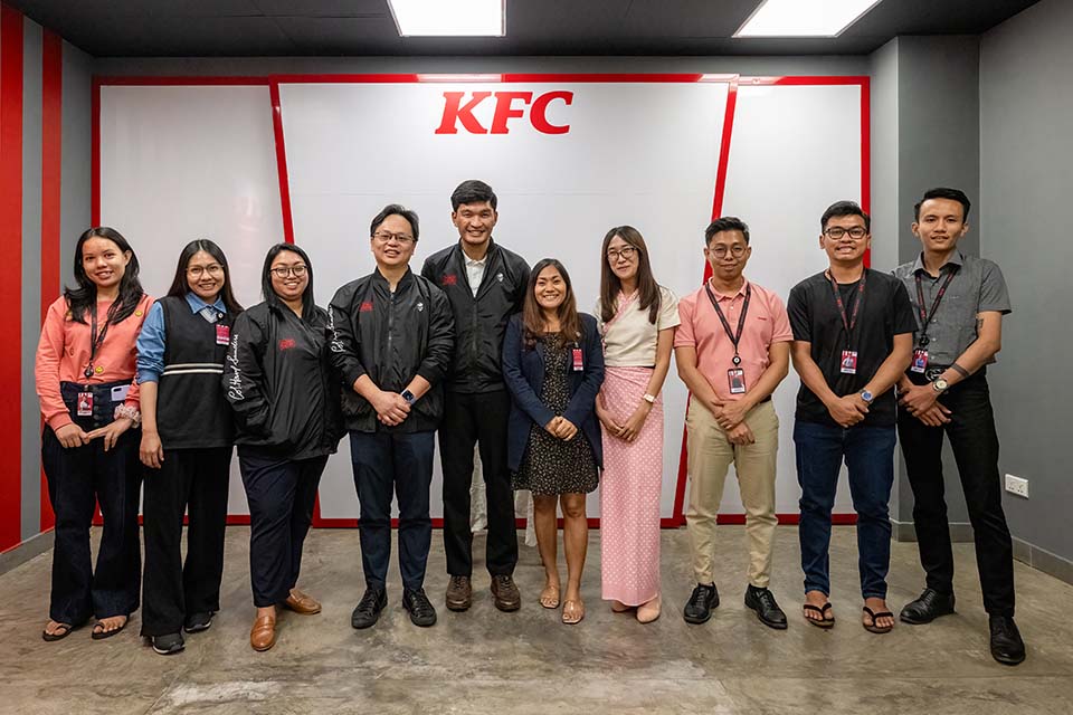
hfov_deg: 86.9
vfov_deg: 64.6
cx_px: 536
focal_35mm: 19
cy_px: 358
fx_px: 566
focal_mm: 19
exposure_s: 1/200
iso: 5000
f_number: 4
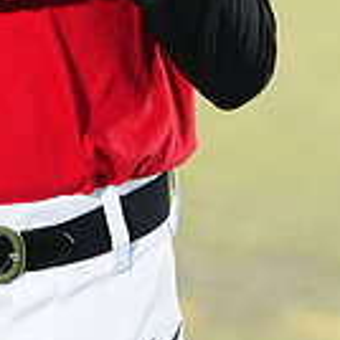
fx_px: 6145
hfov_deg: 3.2
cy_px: -206
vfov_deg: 3.2
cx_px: 16
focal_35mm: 553
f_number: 5
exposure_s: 1/250
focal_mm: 150
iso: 100
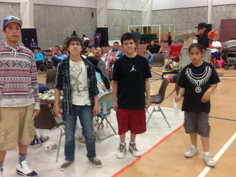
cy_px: 89
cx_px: 116
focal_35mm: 44
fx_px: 300
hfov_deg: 42.9
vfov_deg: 32.9
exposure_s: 1/15
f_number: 2.4
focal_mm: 4.28
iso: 125
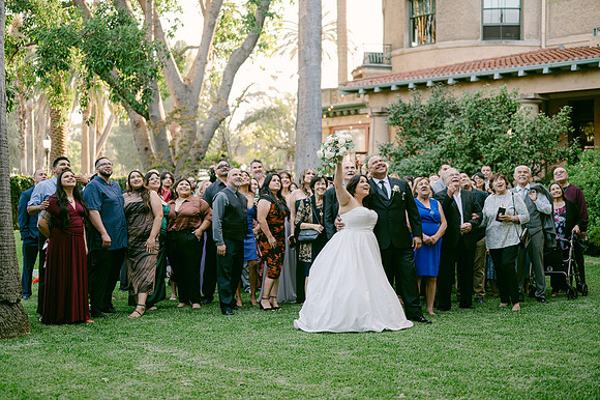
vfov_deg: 27.0
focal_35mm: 50
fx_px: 833
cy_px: 200
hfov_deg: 39.6
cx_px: 300
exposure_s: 1/250
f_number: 1.8
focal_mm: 50
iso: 100
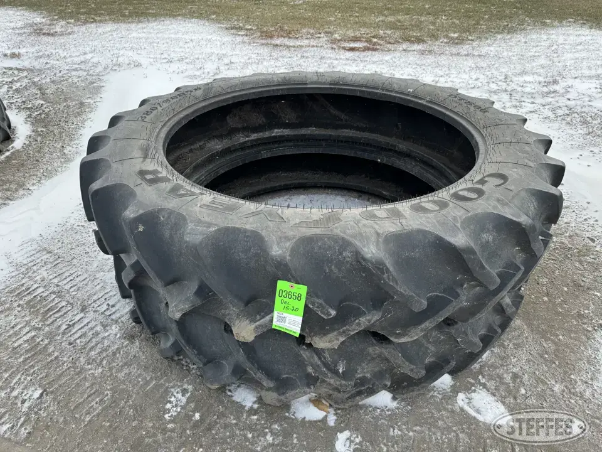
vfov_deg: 56.8
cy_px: 226
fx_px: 417
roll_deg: +1.4
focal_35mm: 24
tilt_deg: -30.9
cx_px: 301
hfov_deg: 71.6
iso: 80
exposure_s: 1/1059
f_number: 1.78
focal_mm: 6.86
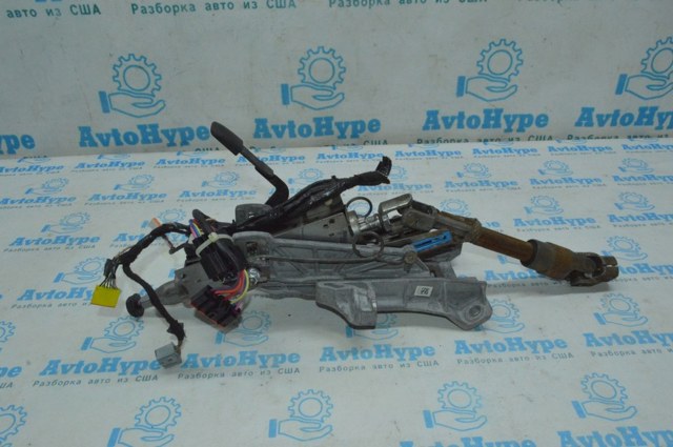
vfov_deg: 47.8
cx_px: 336
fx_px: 504
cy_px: 224
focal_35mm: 27
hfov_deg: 67.4
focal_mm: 18
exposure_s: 1/60
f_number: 22
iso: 4500
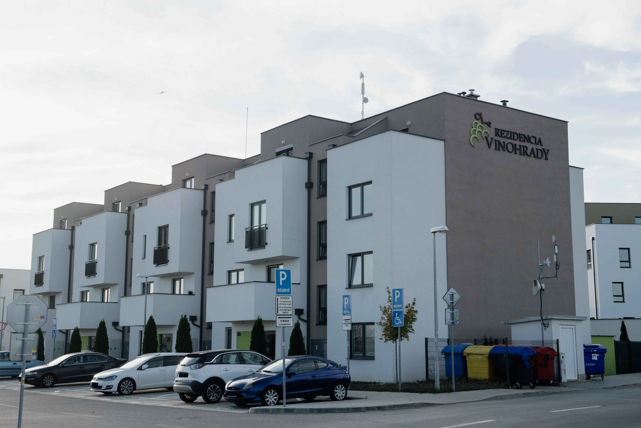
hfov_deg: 41.1
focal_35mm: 48
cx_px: 320
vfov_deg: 28.1
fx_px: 855
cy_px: 214
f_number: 9
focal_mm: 48
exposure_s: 1/320
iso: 200
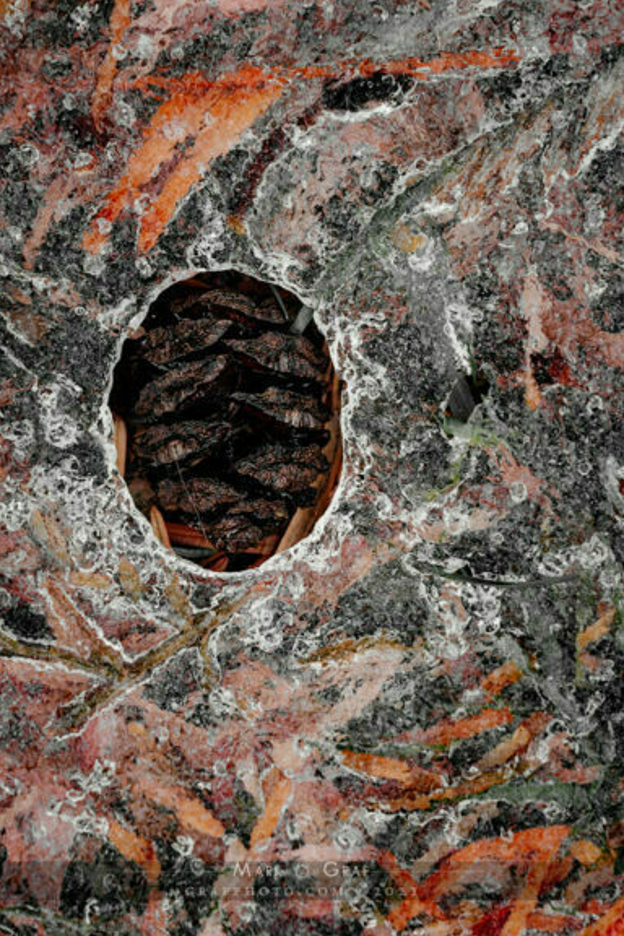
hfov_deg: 2.7
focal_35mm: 508
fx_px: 13207
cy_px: 414
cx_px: 301
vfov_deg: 4.1
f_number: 11
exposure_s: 1/7
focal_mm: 300
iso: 200
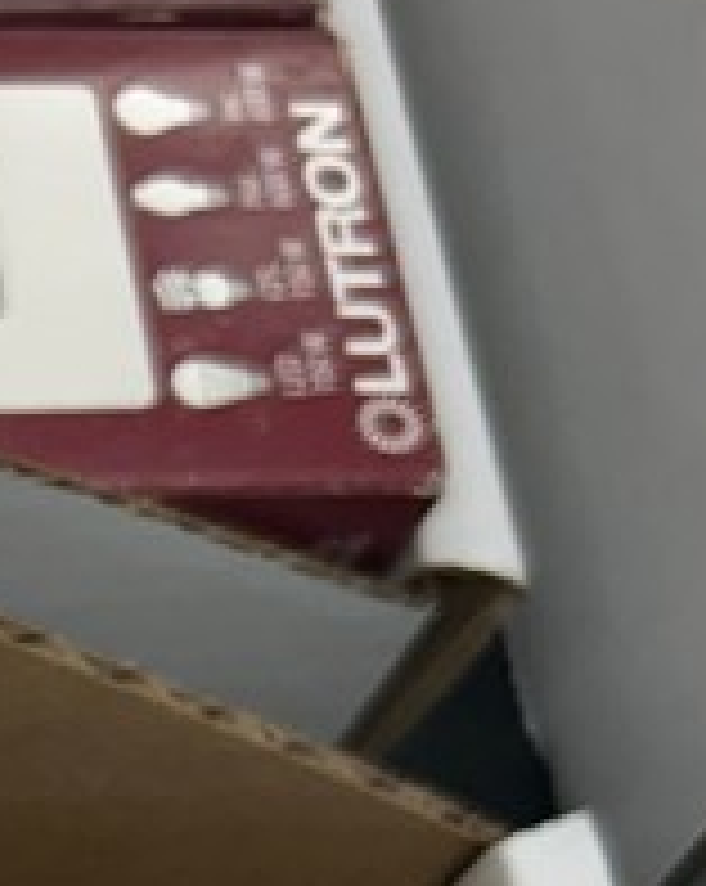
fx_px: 3456
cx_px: -1034
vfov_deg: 13.9
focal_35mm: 132
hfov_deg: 10.1
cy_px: 1228
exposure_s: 1/120
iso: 50
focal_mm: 5.7
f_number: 1.5
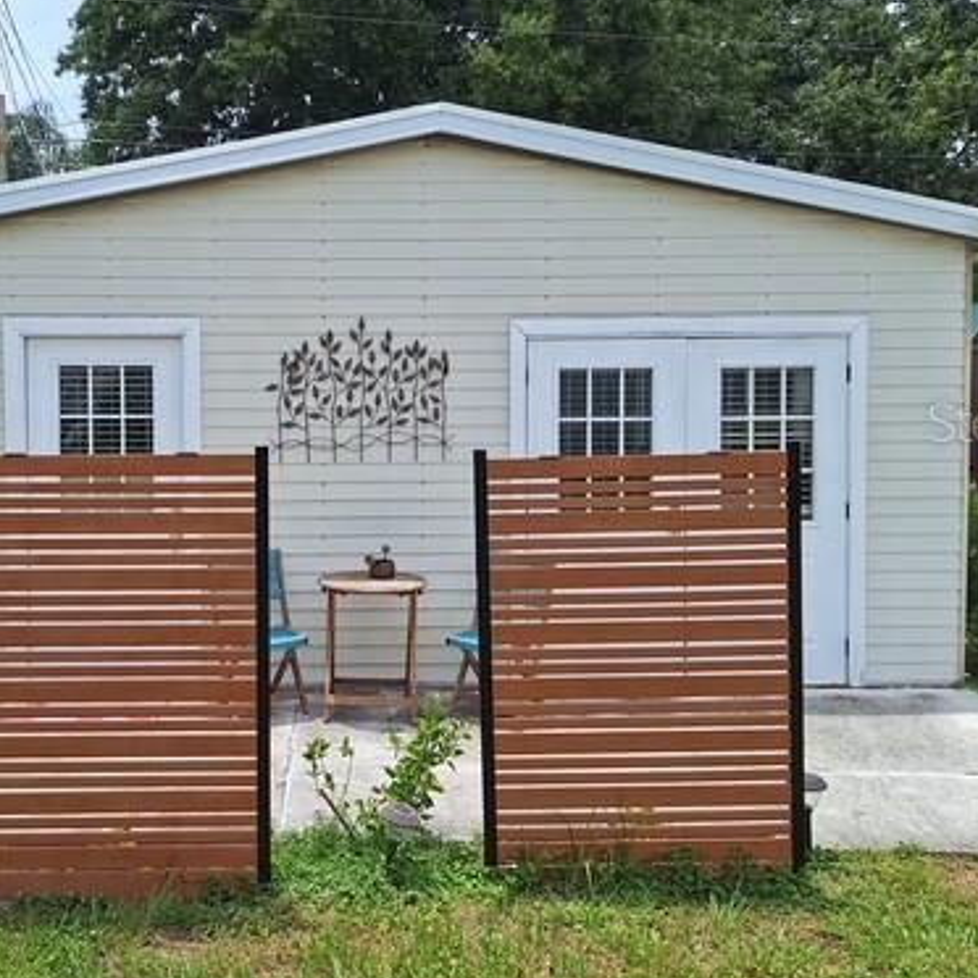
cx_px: 334
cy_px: 421
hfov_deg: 46.5
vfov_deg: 47.1
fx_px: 1119
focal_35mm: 35
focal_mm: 5.54
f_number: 1.8
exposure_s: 1/3846
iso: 40
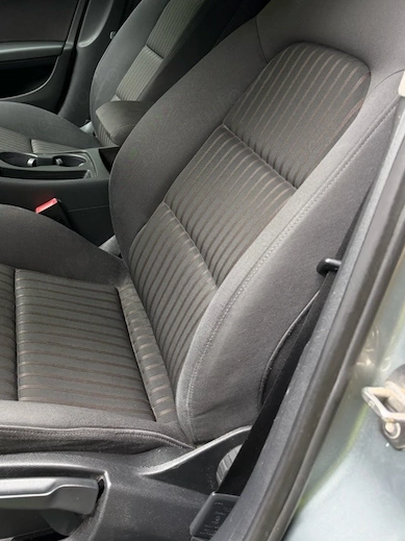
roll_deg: -4.4
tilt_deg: -17.8
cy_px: 143
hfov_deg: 37.7
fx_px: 577
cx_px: 104
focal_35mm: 37
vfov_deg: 48.4
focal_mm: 6.76
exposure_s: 1/125
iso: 160
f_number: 1.78
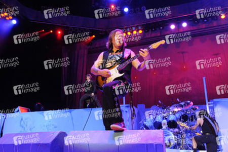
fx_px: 228
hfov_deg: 53.1
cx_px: 114
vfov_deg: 36.9
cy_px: 76
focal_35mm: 36
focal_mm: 36
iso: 4000
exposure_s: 1/160
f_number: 5.6
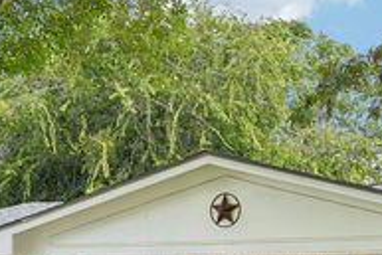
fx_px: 1019
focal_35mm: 96
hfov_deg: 20.4
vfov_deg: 13.8
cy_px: 309
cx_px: 408
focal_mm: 29
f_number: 8
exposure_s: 1/60
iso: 100
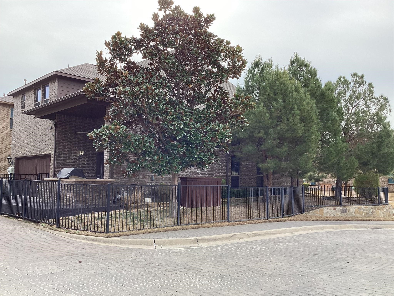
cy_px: 148
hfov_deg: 58.4
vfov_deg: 45.4
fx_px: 353
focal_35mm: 31
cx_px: 197
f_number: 2.4
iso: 25
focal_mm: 3.3
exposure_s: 1/295
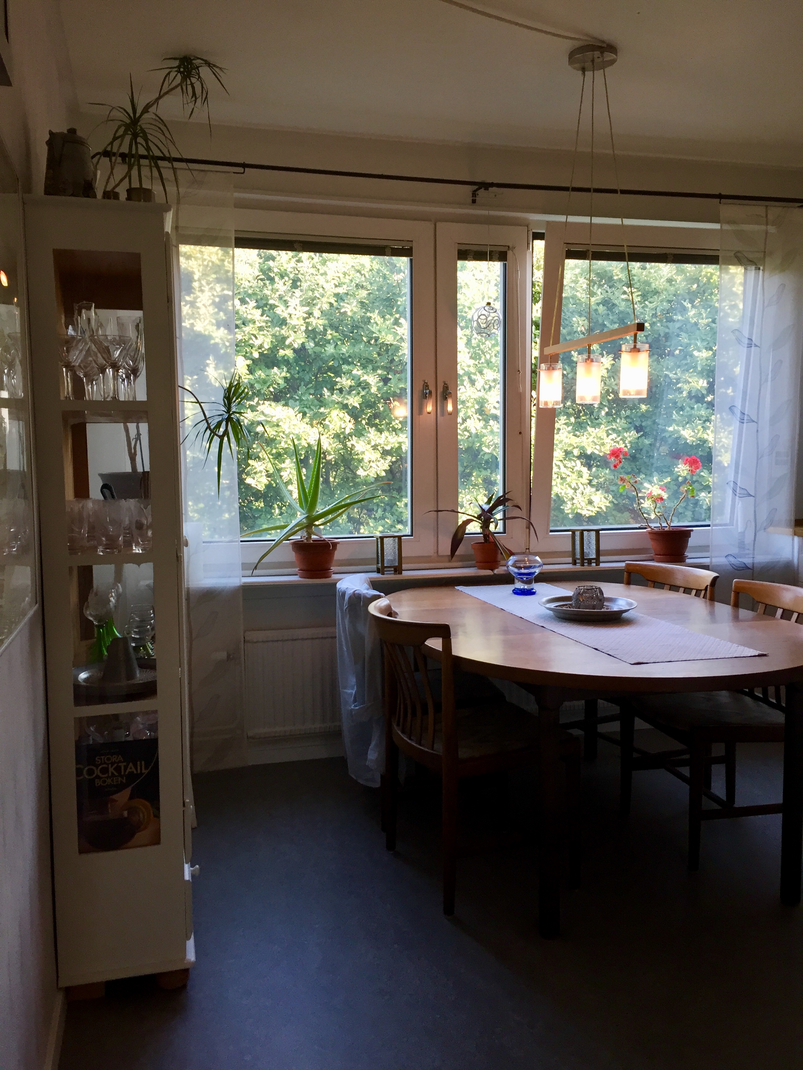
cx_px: 402
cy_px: 535
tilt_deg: -4.6
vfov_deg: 61.7
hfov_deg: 48.2
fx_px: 897
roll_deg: +0.8
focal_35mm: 29
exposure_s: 1/33
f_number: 2.2
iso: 32
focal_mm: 4.15
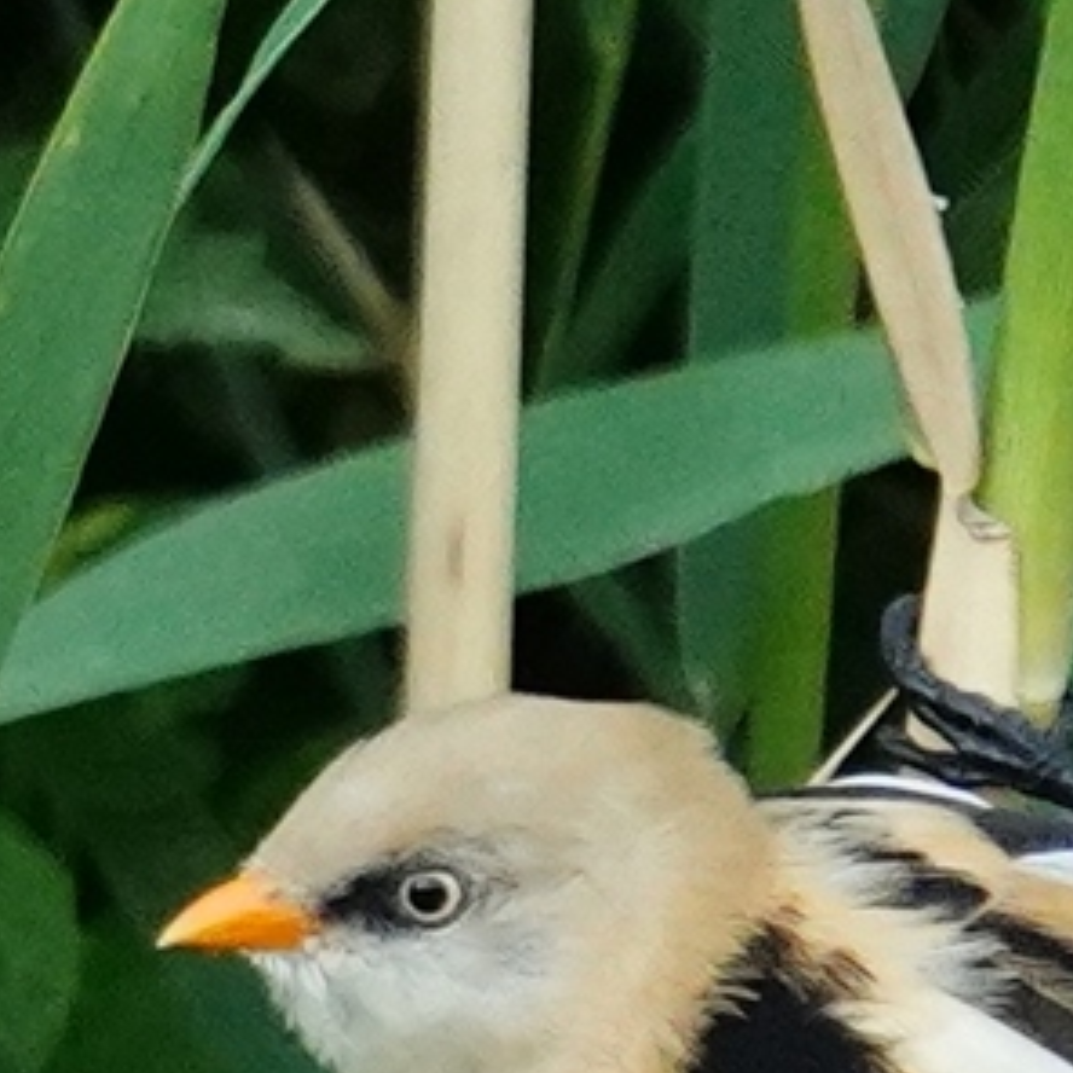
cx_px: 968
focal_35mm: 1548
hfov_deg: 1.1
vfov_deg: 1.1
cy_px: 1084
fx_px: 54287
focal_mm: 600
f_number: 7.1
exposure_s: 1/1000
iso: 2000
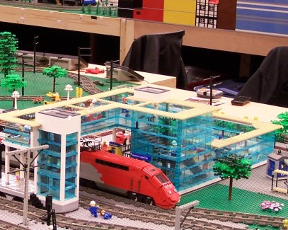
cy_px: 123
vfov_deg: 13.1
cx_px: -6
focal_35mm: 118
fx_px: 1005
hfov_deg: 16.0
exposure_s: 1/2
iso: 80
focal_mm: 8
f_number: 3
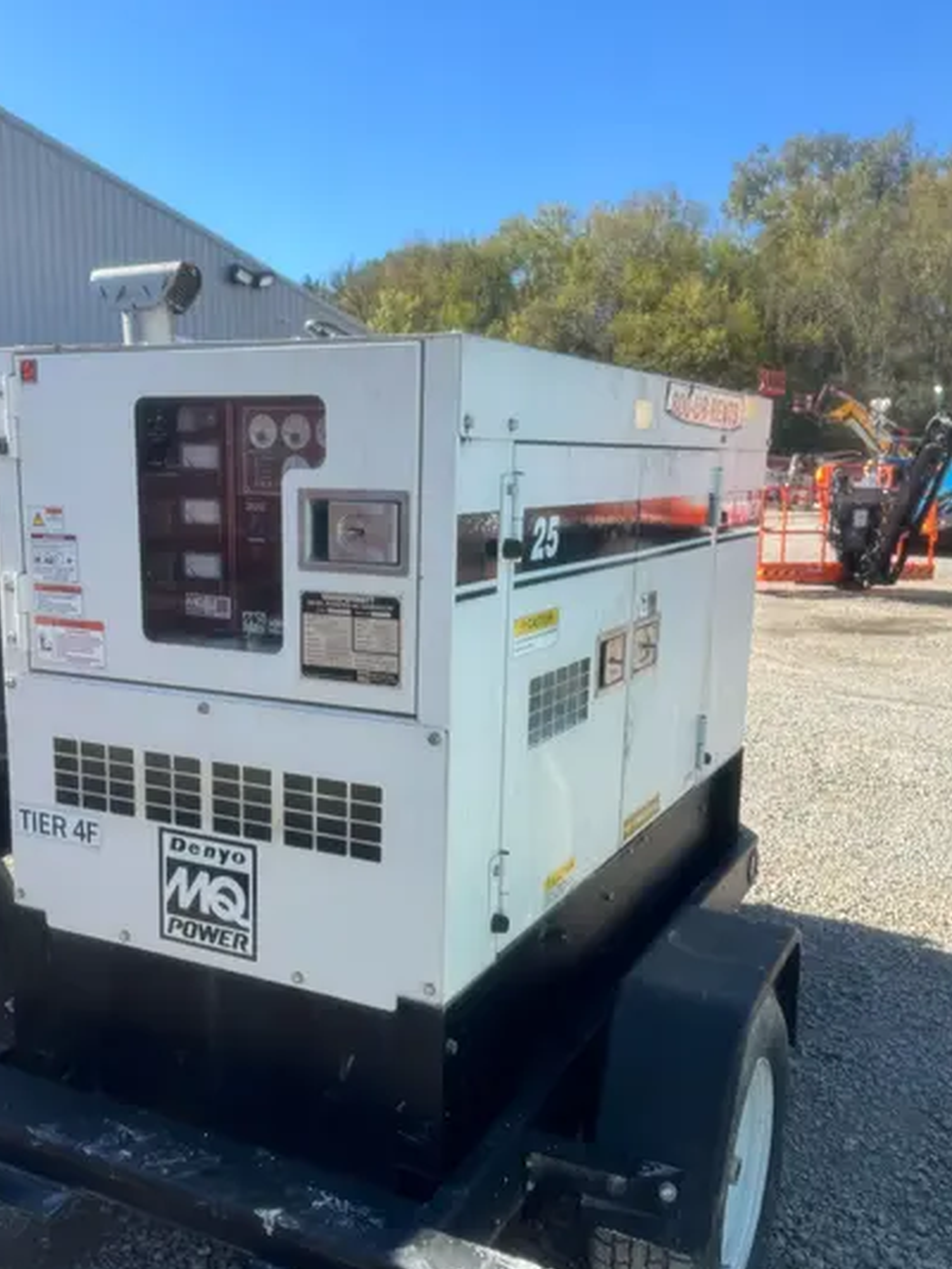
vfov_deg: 55.2
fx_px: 1210
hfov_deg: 42.8
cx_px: 393
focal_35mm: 33
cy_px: 711
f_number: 1.78
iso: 80
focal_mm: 6.76
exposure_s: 1/2415
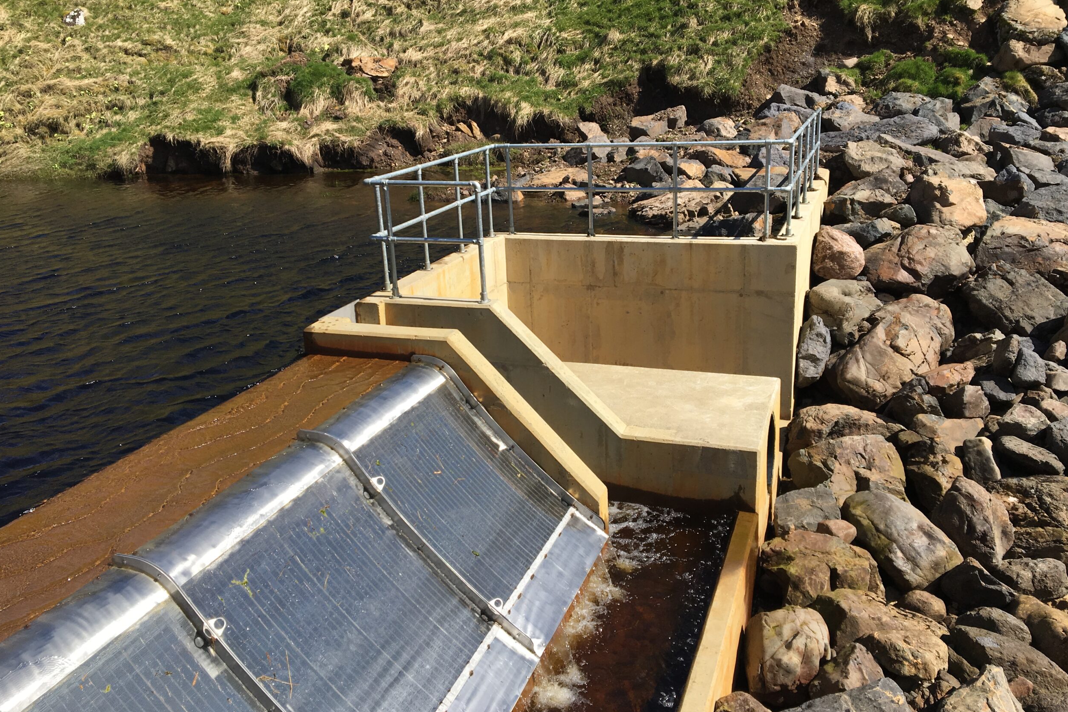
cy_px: 330
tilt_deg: -17.8
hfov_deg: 60.3
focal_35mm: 31
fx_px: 920
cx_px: 526
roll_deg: +1.2
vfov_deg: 42.3
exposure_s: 1/1479
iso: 25
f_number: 2.2
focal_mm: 4.15
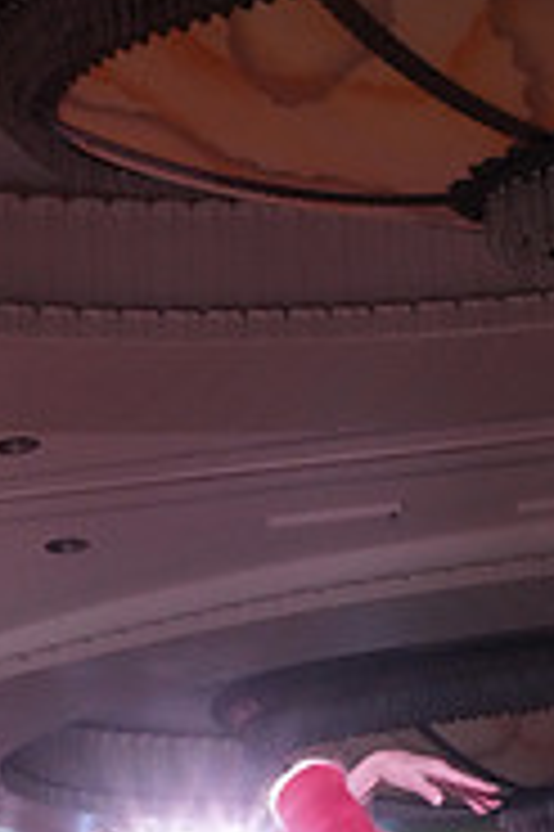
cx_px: -196
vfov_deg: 14.5
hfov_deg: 10.1
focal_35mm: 132
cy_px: 1246
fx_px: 3052
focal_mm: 42
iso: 5000
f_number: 5.6
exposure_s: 1/320
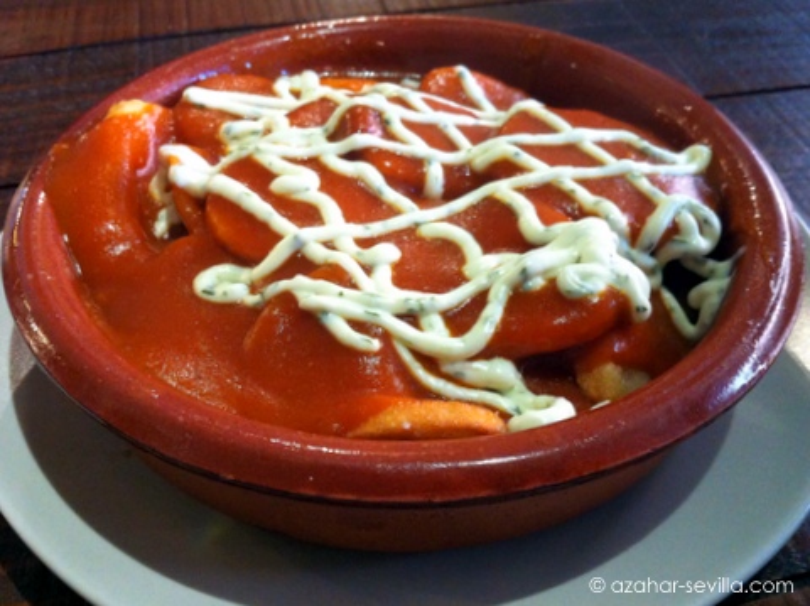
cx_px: 405
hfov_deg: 52.7
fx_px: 818
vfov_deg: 40.6
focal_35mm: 35
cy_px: 303
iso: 320
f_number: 2.8
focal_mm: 3.85
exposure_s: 1/15
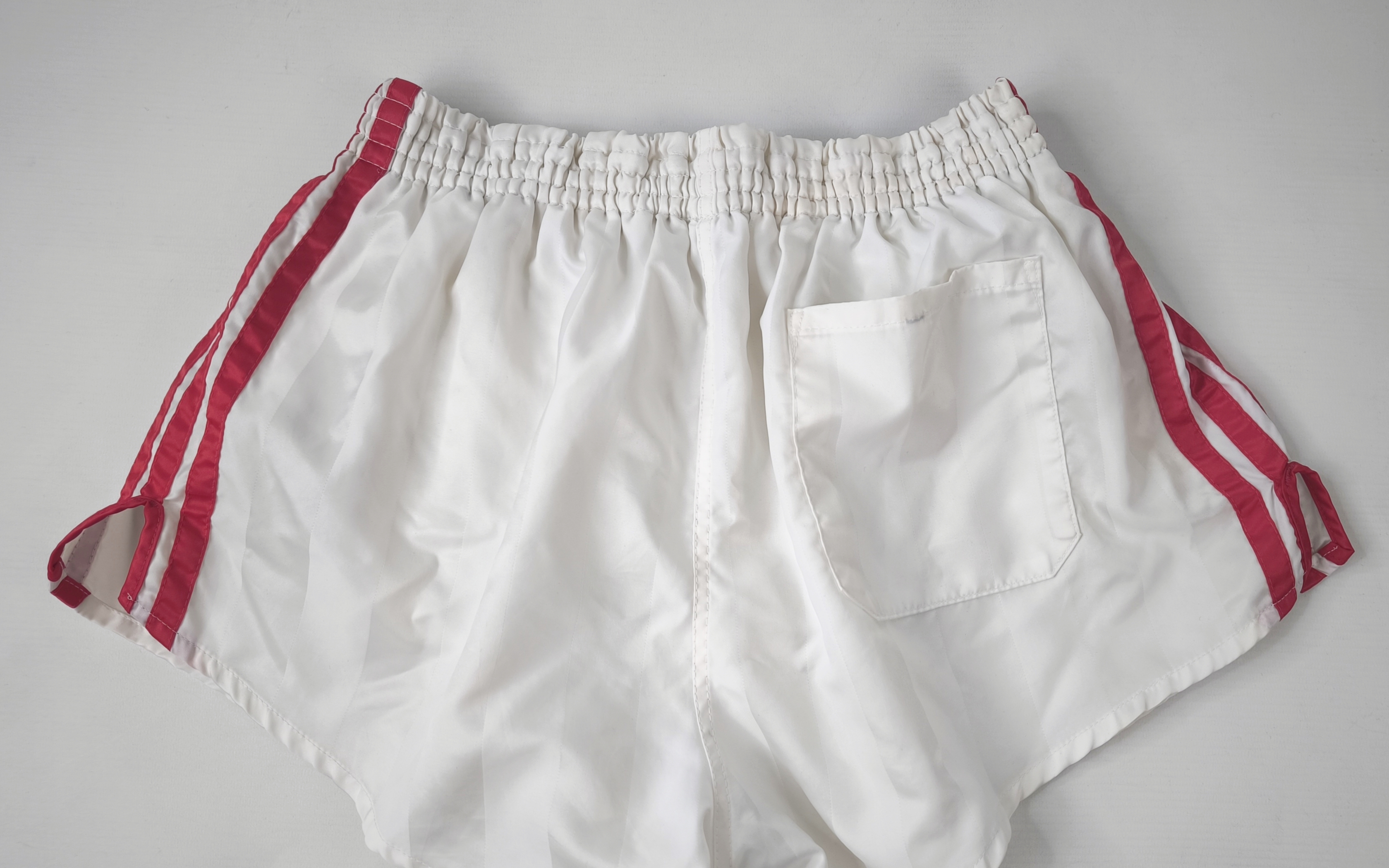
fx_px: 984
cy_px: 524
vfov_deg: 47.3
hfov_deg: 70.4
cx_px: 700
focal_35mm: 26
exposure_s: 1/100
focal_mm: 6.92
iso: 50
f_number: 1.9
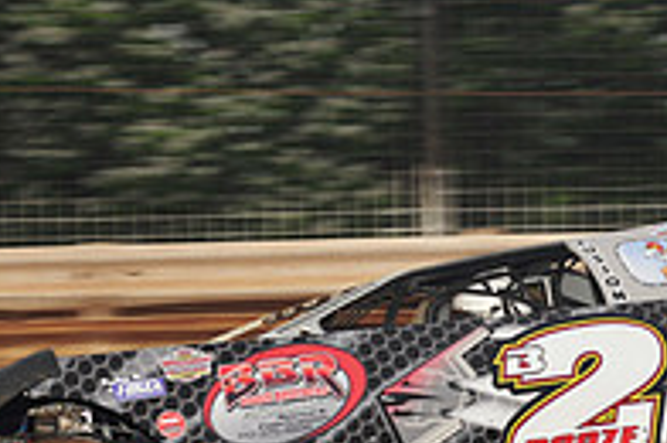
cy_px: 371
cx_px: 470
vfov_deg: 5.4
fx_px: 4717
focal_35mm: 255
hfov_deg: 8.1
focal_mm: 86
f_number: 7.1
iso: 640
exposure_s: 1/320
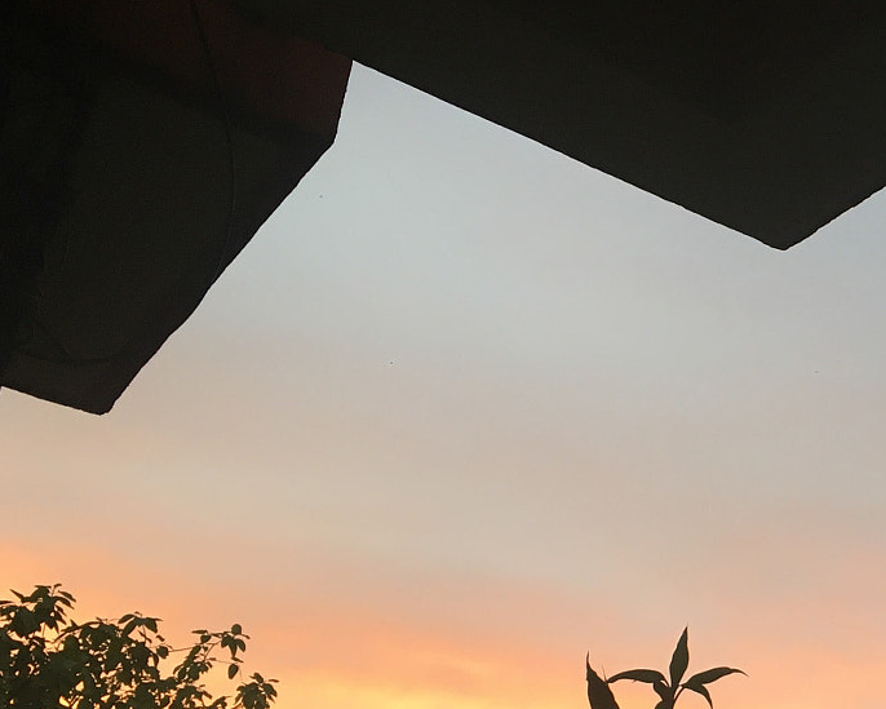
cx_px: 980
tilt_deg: +24.0
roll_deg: -2.8
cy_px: 502
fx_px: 1731
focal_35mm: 66
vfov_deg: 23.0
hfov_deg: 26.4
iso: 32
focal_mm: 4.15
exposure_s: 1/33
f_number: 2.2
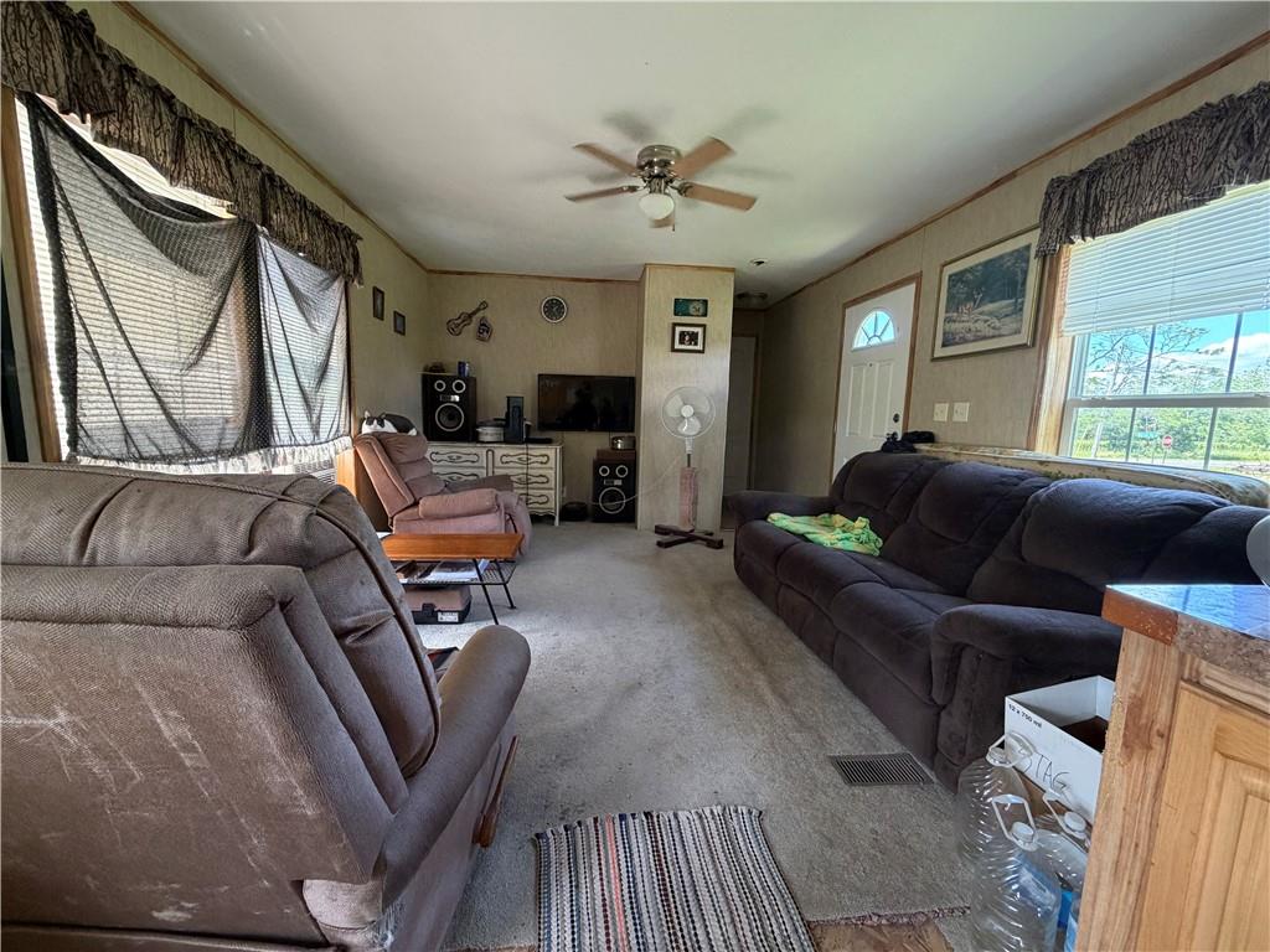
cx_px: 635
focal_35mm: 14
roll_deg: -1.6
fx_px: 514
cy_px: 476
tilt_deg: -7.6
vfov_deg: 85.7
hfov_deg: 102.1
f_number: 2.2
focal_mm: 2.22
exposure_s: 1/71
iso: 320
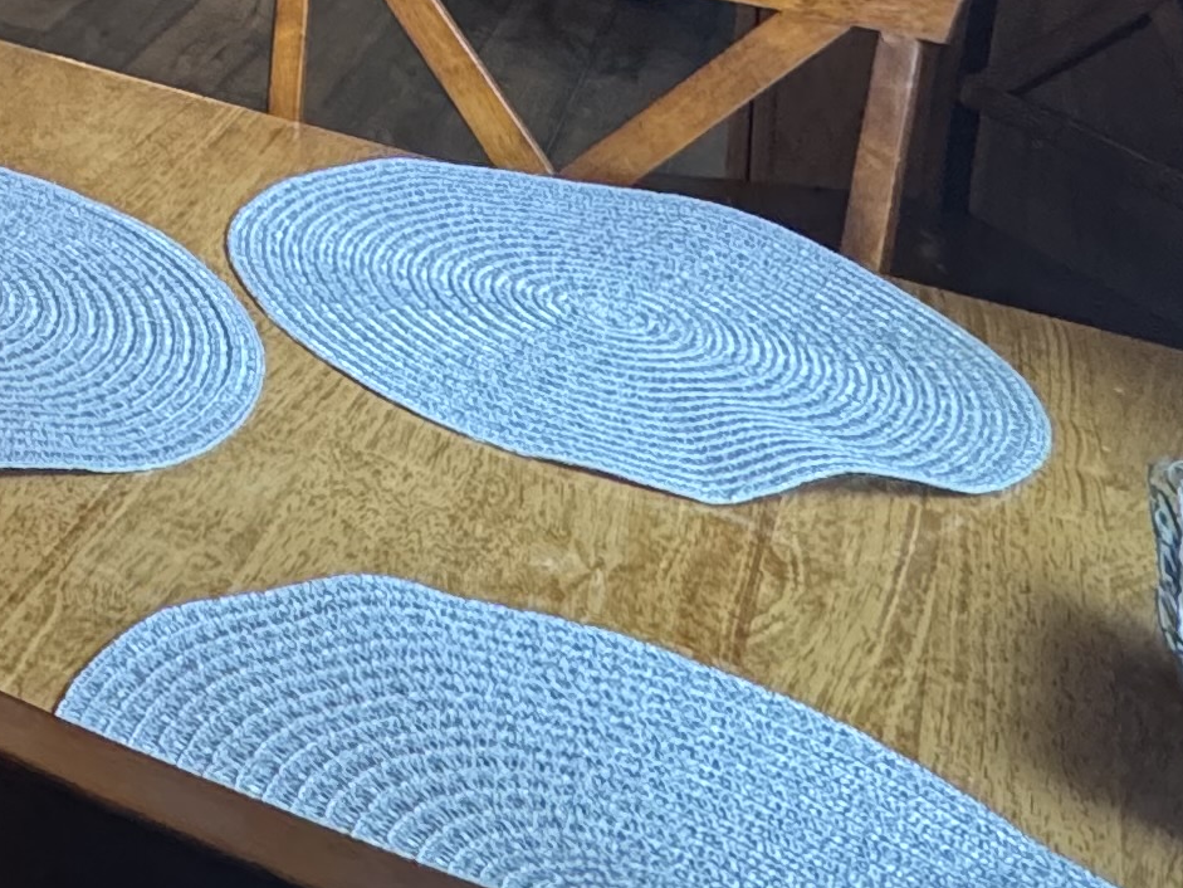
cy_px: -586
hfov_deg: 23.9
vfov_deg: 19.8
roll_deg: -0.7
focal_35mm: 60
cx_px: -679
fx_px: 2051
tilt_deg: -2.0
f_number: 2.2
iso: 250
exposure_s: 1/60
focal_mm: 2.22
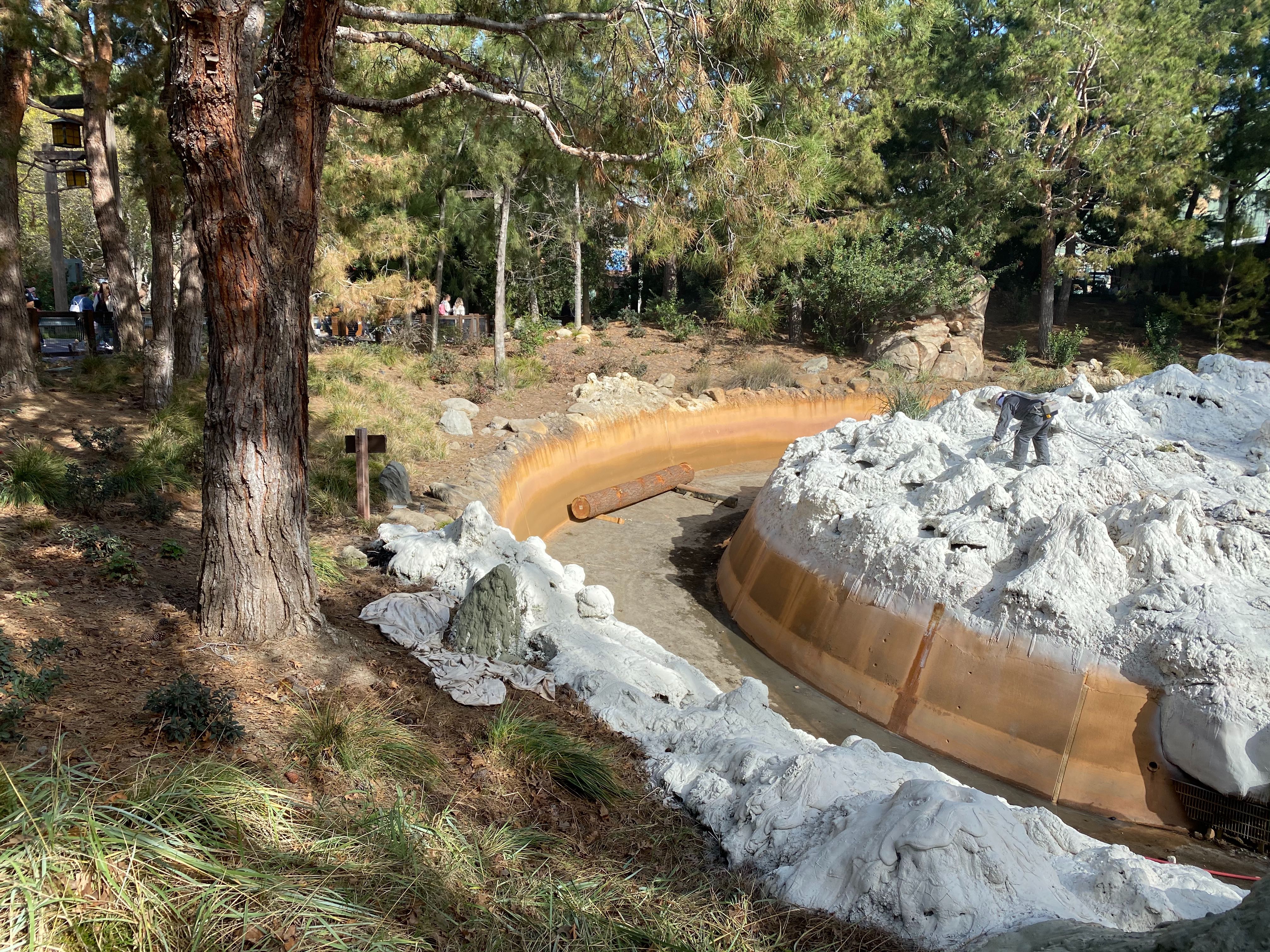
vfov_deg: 53.1
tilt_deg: -11.4
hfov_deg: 67.3
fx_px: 954
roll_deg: -0.6
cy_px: 476
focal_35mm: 26
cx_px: 635
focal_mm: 4.25
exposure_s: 1/1681
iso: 32
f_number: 1.8
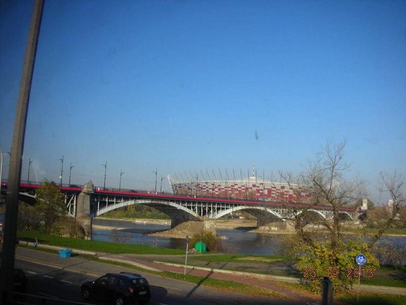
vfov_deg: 40.7
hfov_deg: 52.6
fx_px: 411
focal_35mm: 35
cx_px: 203
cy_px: 152
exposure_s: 1/203
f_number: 3
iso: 50
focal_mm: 5.8
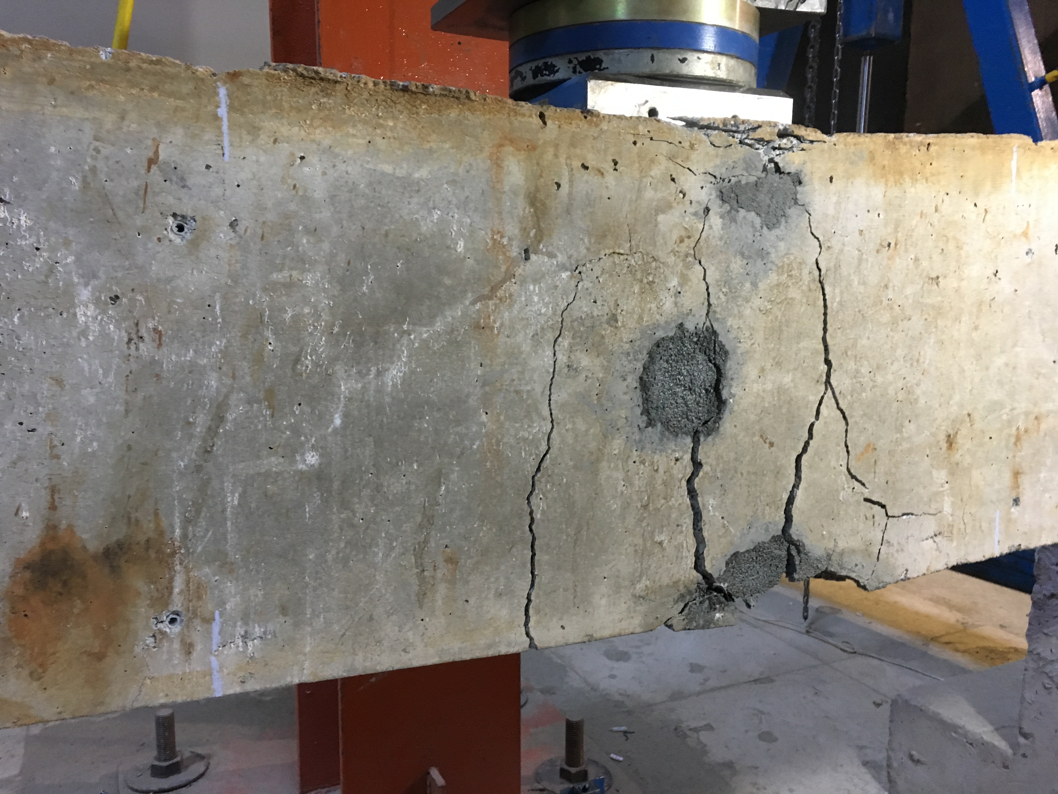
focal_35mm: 29
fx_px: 886
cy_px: 397
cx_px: 529
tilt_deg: -7.0
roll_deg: +0.1
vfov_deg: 48.2
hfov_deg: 61.7
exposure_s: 1/33
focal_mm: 4.15
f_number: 2.2
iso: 200
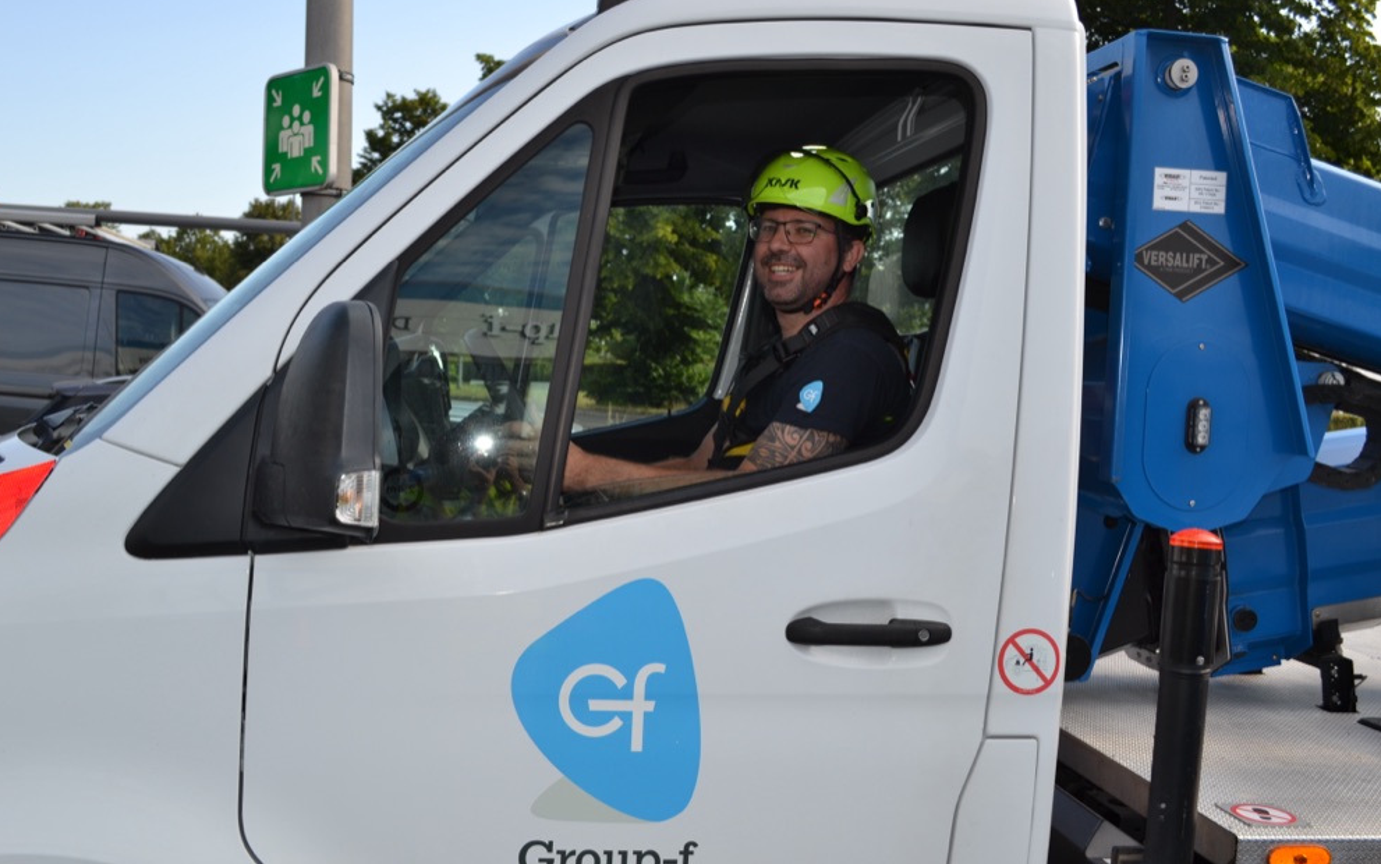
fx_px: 1393
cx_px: 688
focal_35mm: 37
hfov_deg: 52.7
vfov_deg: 34.5
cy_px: 436
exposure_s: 1/200
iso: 100
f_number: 6.3
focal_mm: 24
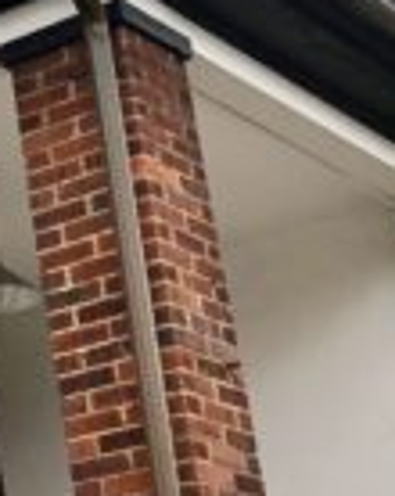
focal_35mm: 125
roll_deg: +2.1
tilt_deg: +22.5
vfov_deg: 15.4
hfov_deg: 10.8
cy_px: 203
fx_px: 1831
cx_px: -499
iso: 25
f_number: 1.8
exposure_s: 1/120
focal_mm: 4
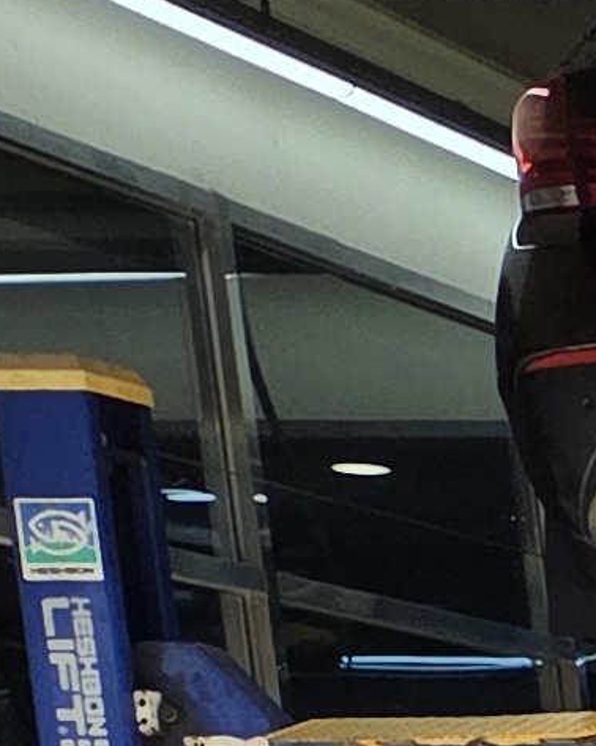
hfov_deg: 5.6
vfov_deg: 9.0
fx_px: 4192
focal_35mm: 190
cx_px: 3108
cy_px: 1900
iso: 80
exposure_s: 1/1597
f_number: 1.8
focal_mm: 5.4
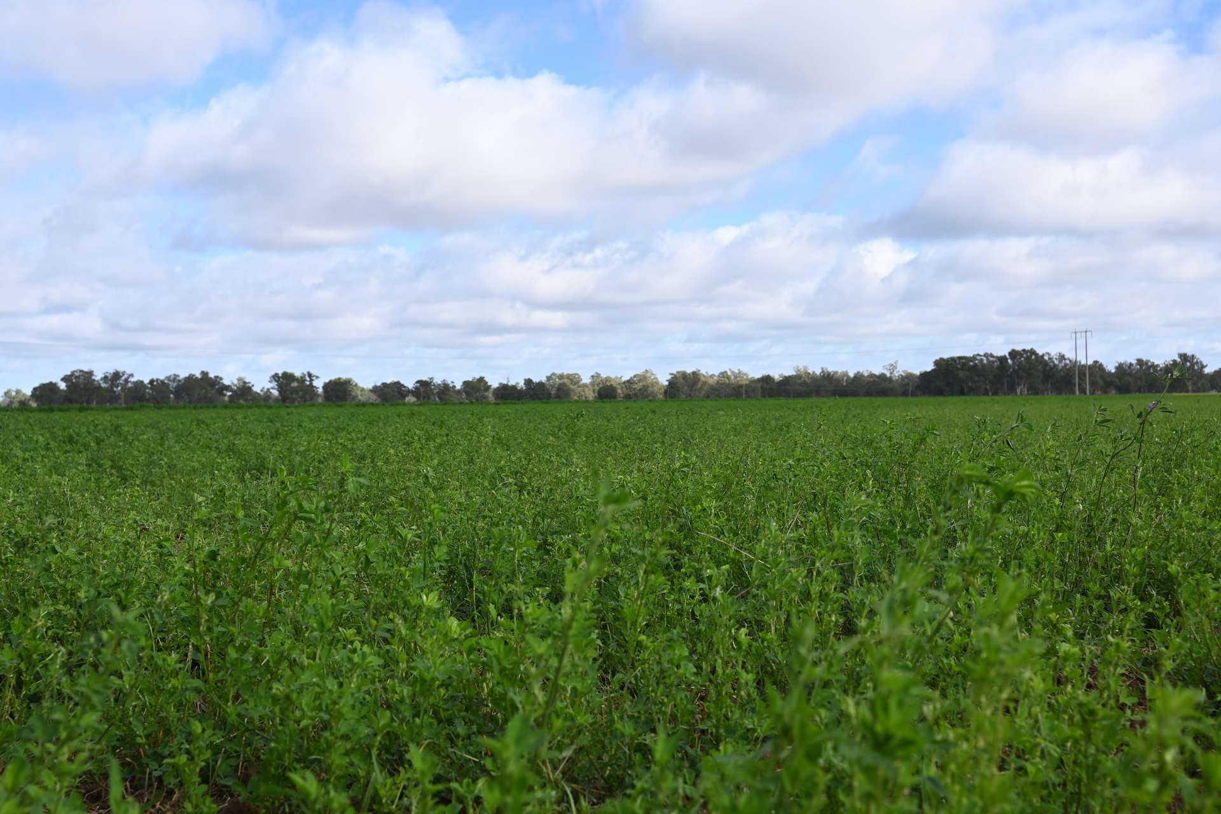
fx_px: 1424
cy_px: 407
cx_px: 610
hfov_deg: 46.4
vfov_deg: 31.9
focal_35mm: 42
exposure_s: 1/320
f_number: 6.3
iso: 100
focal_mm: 28
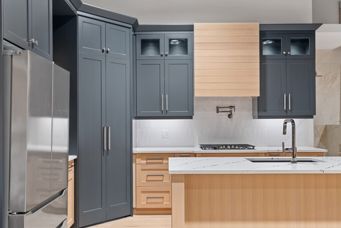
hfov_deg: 54.4
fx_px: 332
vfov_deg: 37.9
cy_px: 114
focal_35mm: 35
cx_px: 170
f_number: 8
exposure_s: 1/2
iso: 400
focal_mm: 35
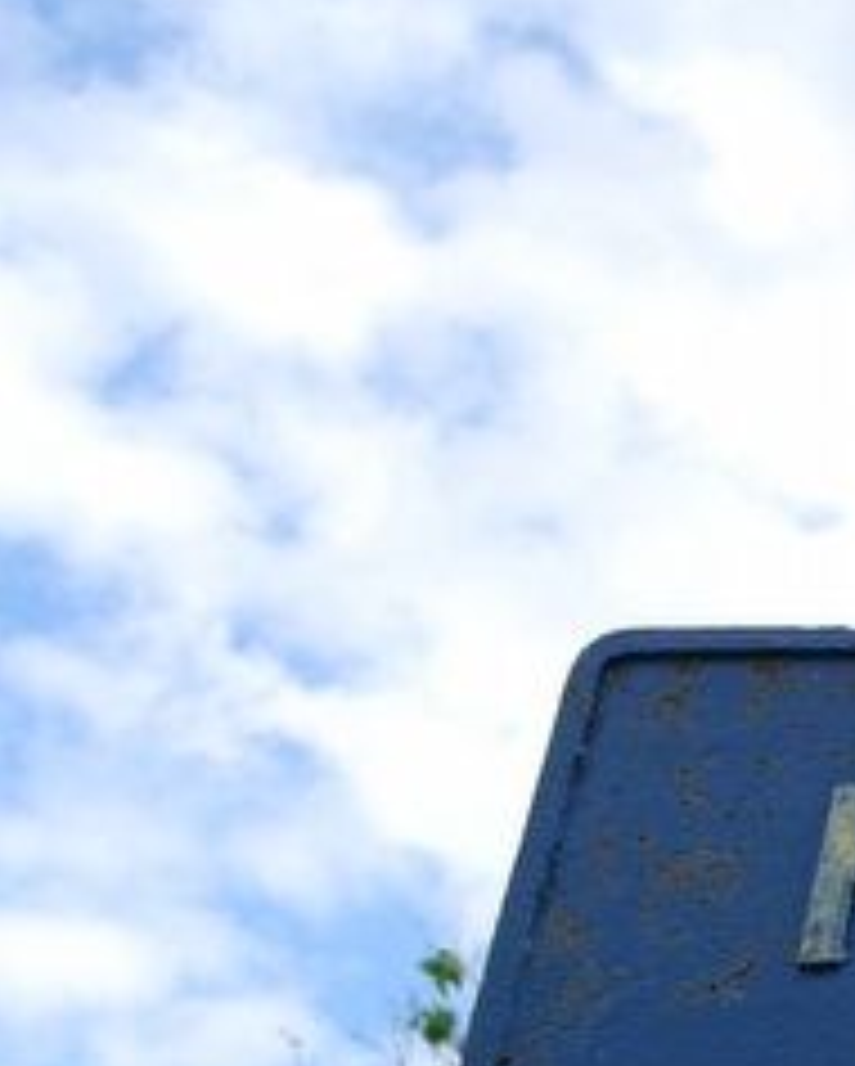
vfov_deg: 20.1
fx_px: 3001
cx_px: 1647
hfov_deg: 14.0
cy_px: 747
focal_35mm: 95
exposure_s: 1/200
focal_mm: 20
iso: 100
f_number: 7.1
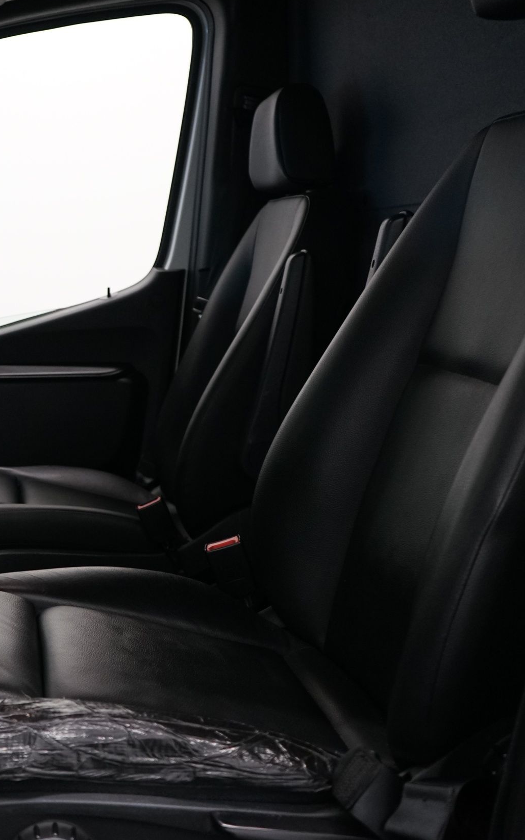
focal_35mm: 48
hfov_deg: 25.1
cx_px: -45
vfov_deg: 41.8
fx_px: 1099
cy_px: 418
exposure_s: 1/160
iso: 2000
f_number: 4
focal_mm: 31
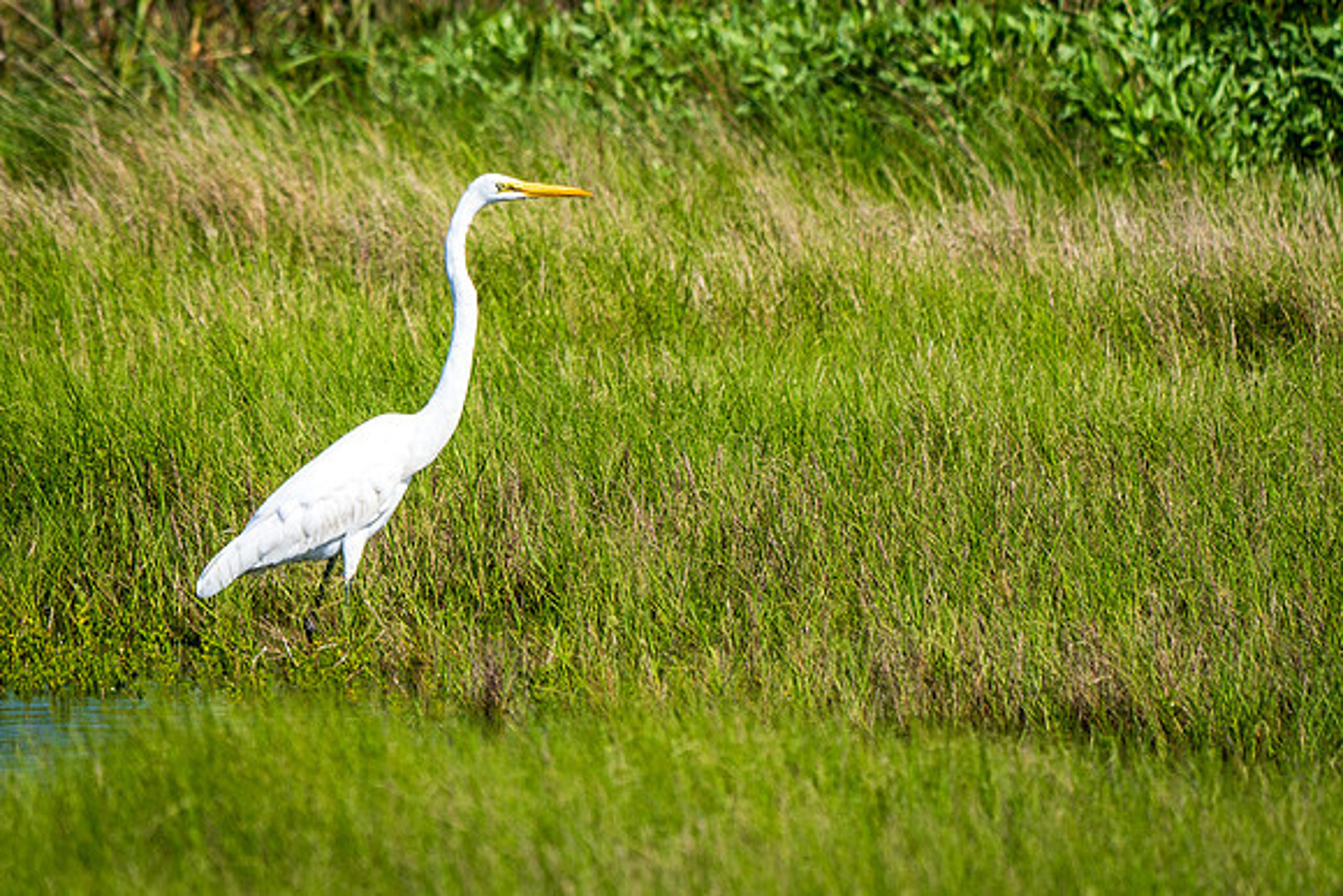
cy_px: 132
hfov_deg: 3.0
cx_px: 198
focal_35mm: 682
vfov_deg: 2.0
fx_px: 25444
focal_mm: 400
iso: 125
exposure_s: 1/500
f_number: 6.3
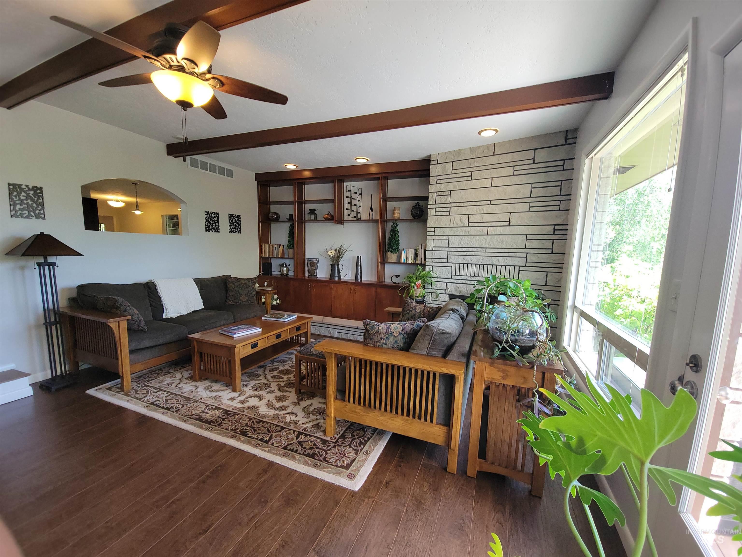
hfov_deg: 106.2
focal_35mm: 13
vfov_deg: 89.9
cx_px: 371
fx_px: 279
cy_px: 278
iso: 125
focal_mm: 2.2
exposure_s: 1/60
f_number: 2.2
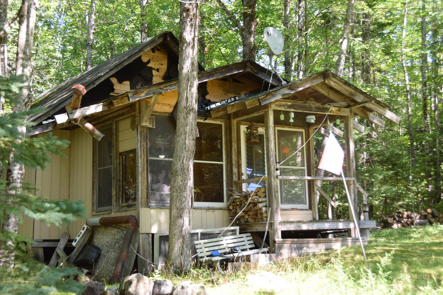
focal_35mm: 54
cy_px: 148
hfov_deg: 36.9
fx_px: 664
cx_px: 222
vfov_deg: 25.1
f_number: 6.3
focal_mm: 36
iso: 400
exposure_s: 1/160
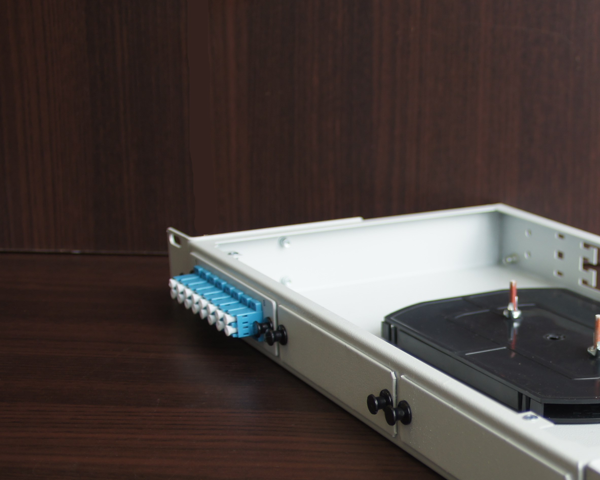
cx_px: 517
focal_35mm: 70
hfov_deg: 26.4
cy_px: 383
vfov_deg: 21.6
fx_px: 1243
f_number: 4
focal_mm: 24
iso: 100
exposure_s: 1/40
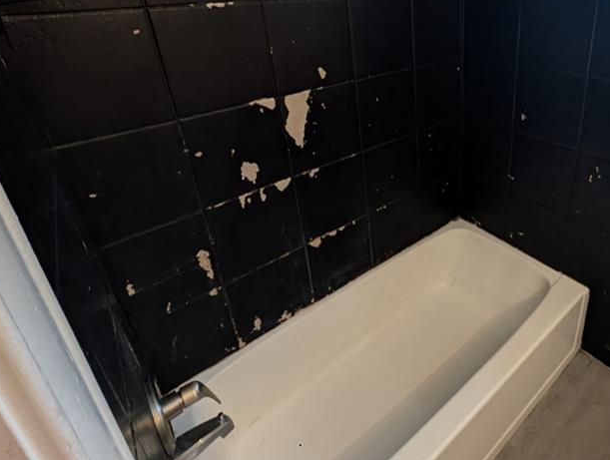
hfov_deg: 78.6
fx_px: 353
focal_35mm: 20
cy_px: 135
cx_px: 414
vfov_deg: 63.5
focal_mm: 2.23
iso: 79
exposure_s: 1/30
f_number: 1.95
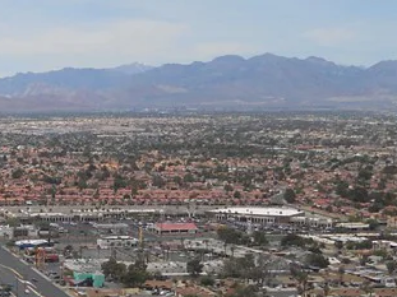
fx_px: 1020
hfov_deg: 20.4
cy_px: 224
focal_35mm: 89
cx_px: -100
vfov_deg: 16.5
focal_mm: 4.9
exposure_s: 1/250
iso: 80
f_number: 8
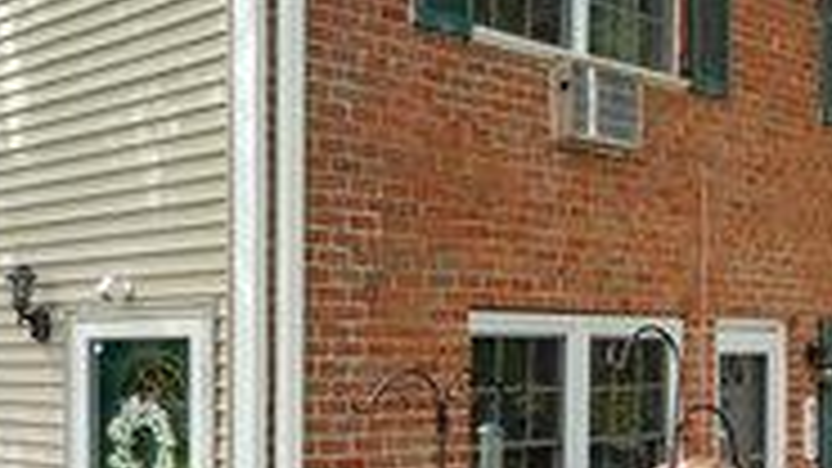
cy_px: 382
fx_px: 1301
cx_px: 99
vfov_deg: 20.1
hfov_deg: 33.7
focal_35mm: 59
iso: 250
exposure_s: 1/200
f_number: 5.6
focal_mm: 16
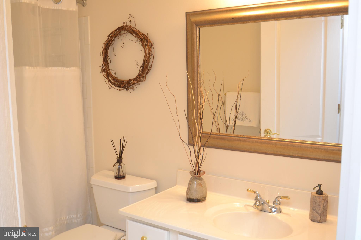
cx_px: 180
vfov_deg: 36.9
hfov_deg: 53.1
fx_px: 361
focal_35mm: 36
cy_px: 120
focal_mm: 24
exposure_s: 1/60
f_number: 4.5
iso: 500
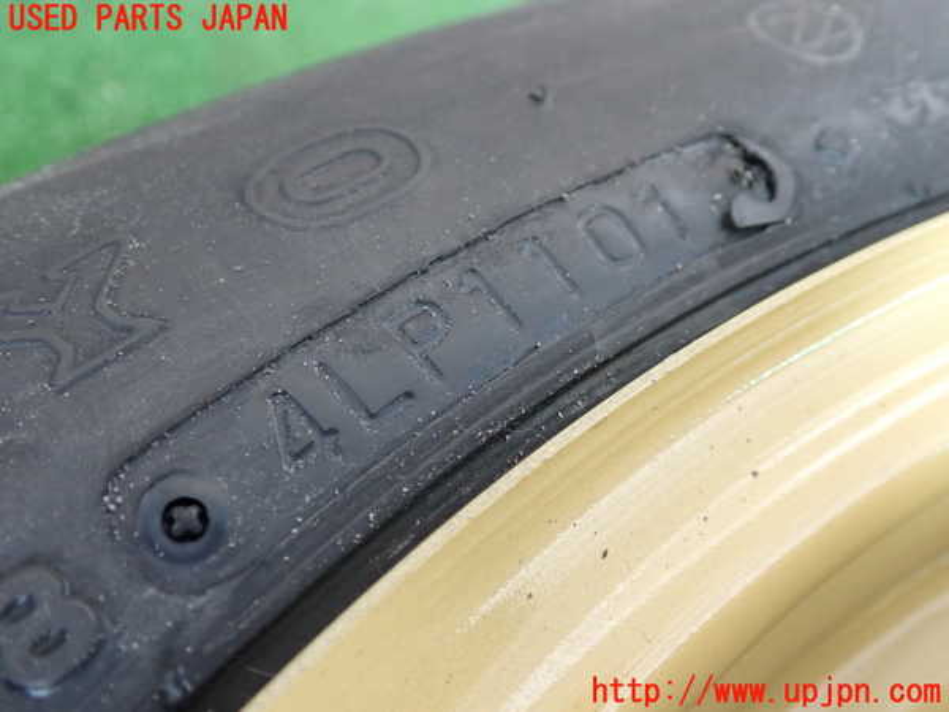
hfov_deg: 51.4
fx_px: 987
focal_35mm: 36
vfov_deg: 39.7
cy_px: 356
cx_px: 474
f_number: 2.5
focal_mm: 6.37
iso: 400
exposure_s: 1/40
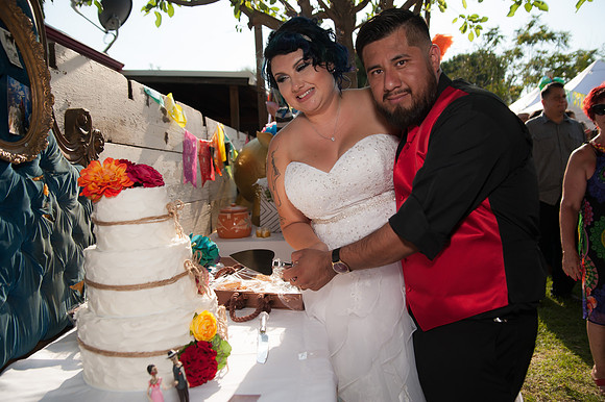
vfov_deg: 46.4
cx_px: 302
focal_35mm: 28
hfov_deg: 65.5
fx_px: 470
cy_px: 201
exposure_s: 1/1250
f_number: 5
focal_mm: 28
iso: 200
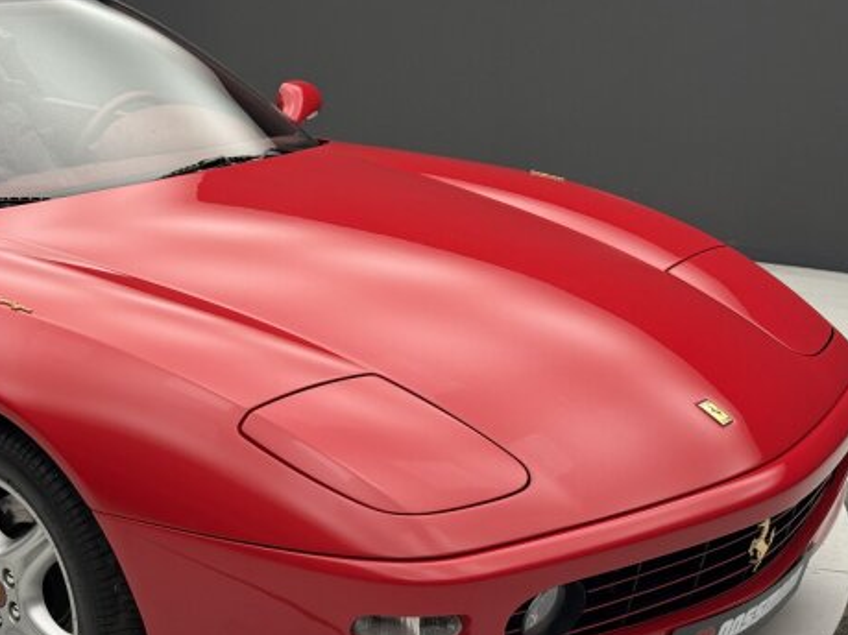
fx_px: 1641
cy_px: 437
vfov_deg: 21.8
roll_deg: +1.9
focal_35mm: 67
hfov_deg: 28.8
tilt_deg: -18.2
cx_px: 303
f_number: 1.78
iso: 160
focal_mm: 6.76
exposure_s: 1/99
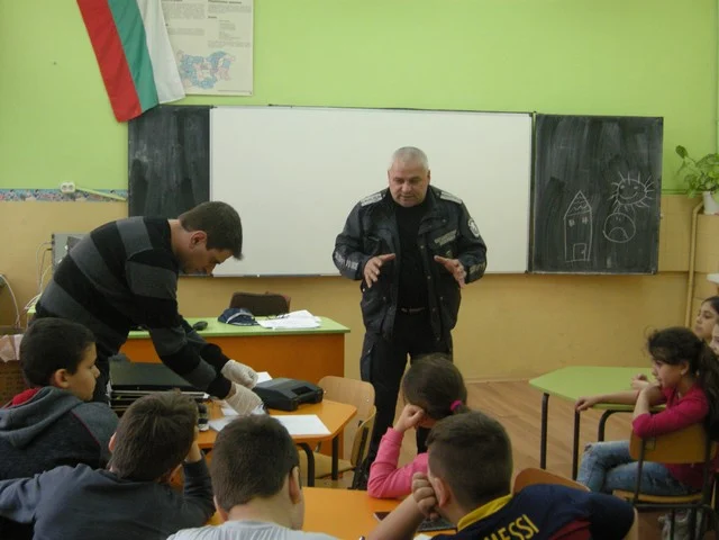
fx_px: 976
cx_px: 360
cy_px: 270
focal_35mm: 47
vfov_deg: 30.9
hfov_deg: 40.4
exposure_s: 1/66
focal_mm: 10.1
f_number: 3.1
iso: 369
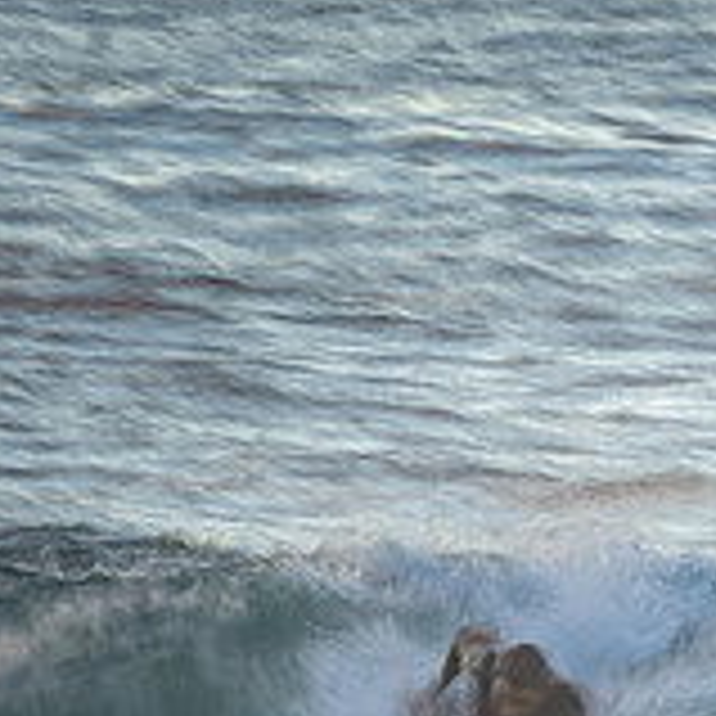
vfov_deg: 0.8
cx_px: 603
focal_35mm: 2328
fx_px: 54478
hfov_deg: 0.8
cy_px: 804
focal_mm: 500
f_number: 22
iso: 100
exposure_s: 1/10
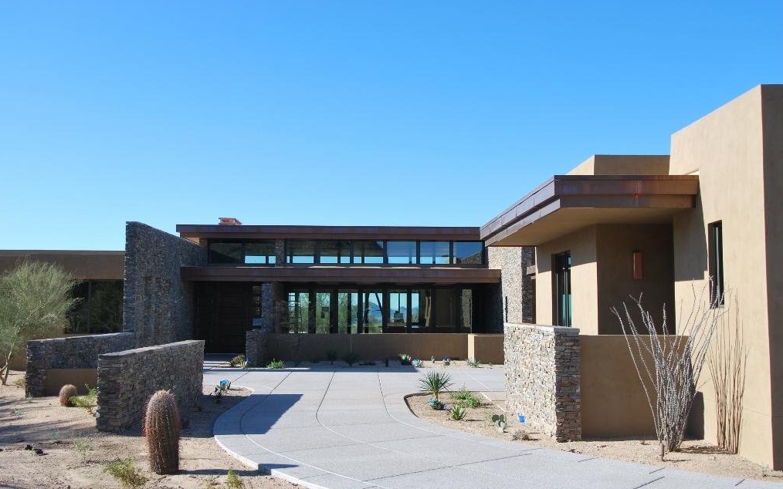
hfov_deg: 56.7
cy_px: 257
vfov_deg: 37.3
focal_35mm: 34
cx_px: 392
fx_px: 726
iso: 100
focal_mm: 22
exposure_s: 1/200
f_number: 7.1
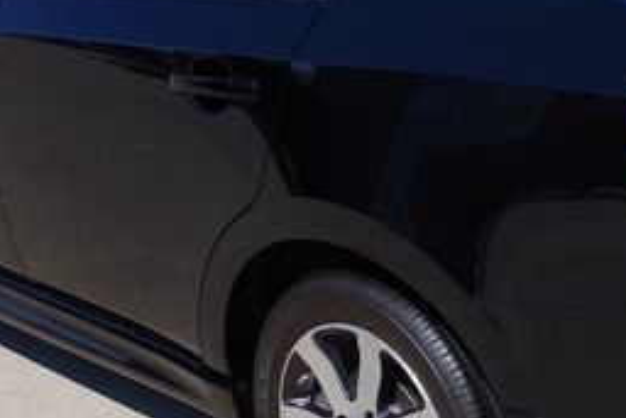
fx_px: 1566
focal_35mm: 90
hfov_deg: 22.5
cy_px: 138
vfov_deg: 15.2
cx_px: 428
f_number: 8
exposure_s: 1/400
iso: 200
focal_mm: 24.38
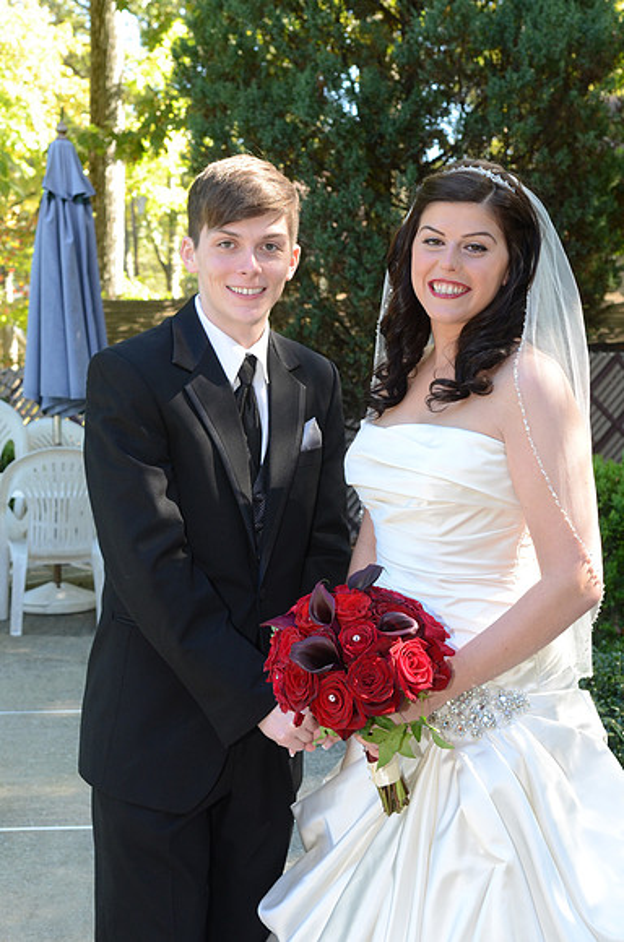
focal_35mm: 57
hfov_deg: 23.7
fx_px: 1489
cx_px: 312
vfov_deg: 35.1
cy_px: 471
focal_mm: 38
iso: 500
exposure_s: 1/100
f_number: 6.3
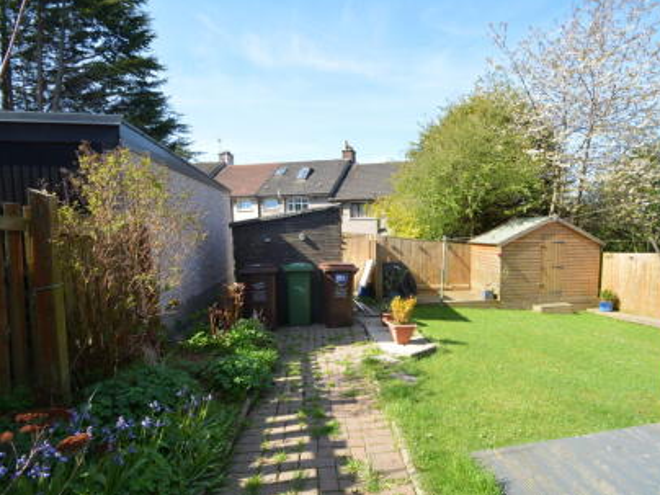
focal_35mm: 17
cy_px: 254
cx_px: 387
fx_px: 324
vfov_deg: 74.7
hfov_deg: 90.2
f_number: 7.1
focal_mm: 10
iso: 200
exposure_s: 1/200
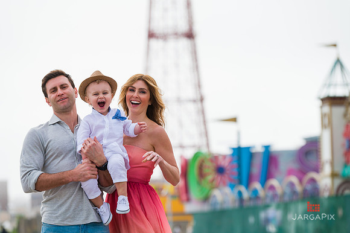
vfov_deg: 10.1
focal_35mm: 135
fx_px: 1312
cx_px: 175
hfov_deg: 15.2
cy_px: 116
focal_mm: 135
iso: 200
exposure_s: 1/2000
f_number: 4
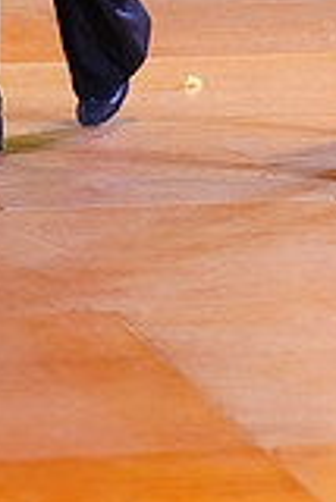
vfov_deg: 5.5
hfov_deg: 3.7
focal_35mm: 373
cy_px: -276
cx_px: 331
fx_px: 5210
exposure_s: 1/400
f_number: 2.8
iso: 5000
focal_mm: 103
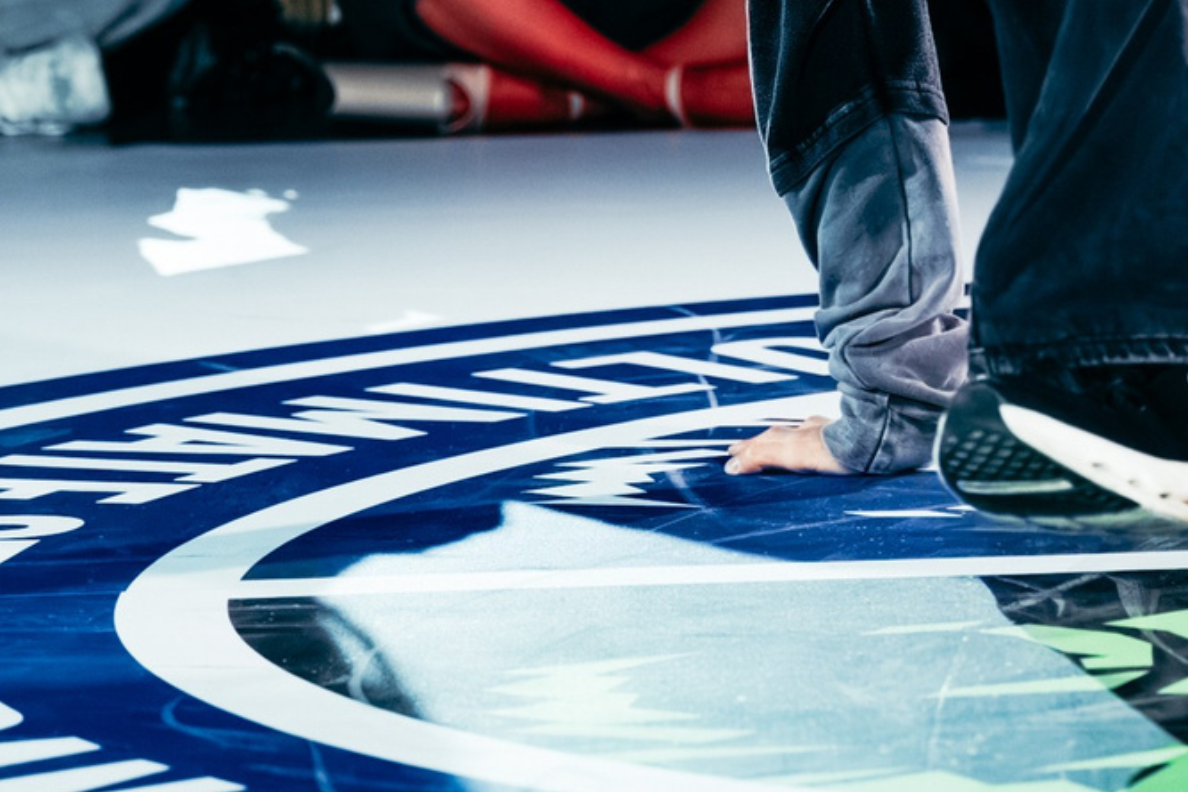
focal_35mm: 192
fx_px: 6337
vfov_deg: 7.1
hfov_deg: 10.7
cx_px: 969
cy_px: -330
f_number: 2.8
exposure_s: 1/800
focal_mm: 50
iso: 3200
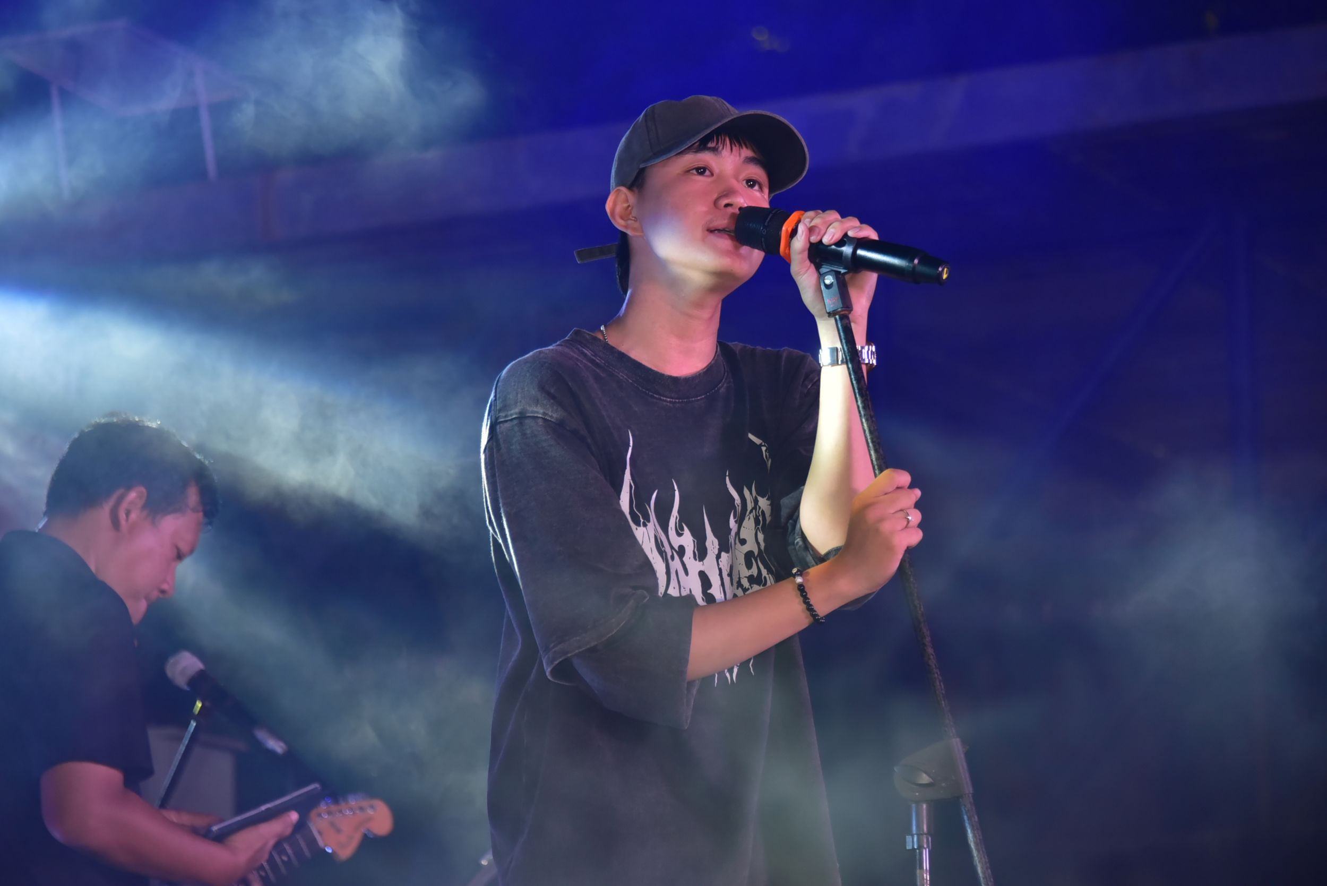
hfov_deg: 12.1
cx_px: 664
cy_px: 443
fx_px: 6269
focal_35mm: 170
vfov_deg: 8.1
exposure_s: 1/200
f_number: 5.6
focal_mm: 170
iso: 1250
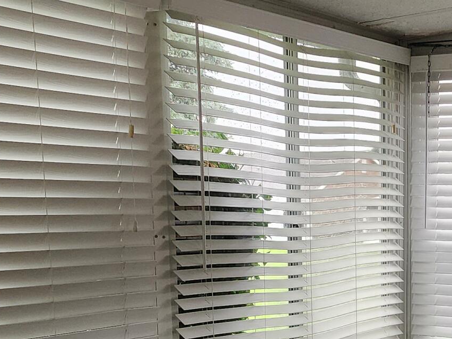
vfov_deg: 17.6
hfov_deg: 23.7
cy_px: 376
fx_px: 1058
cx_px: 381
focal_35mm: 81
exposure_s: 1/120
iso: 640
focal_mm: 6.4
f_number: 1.8
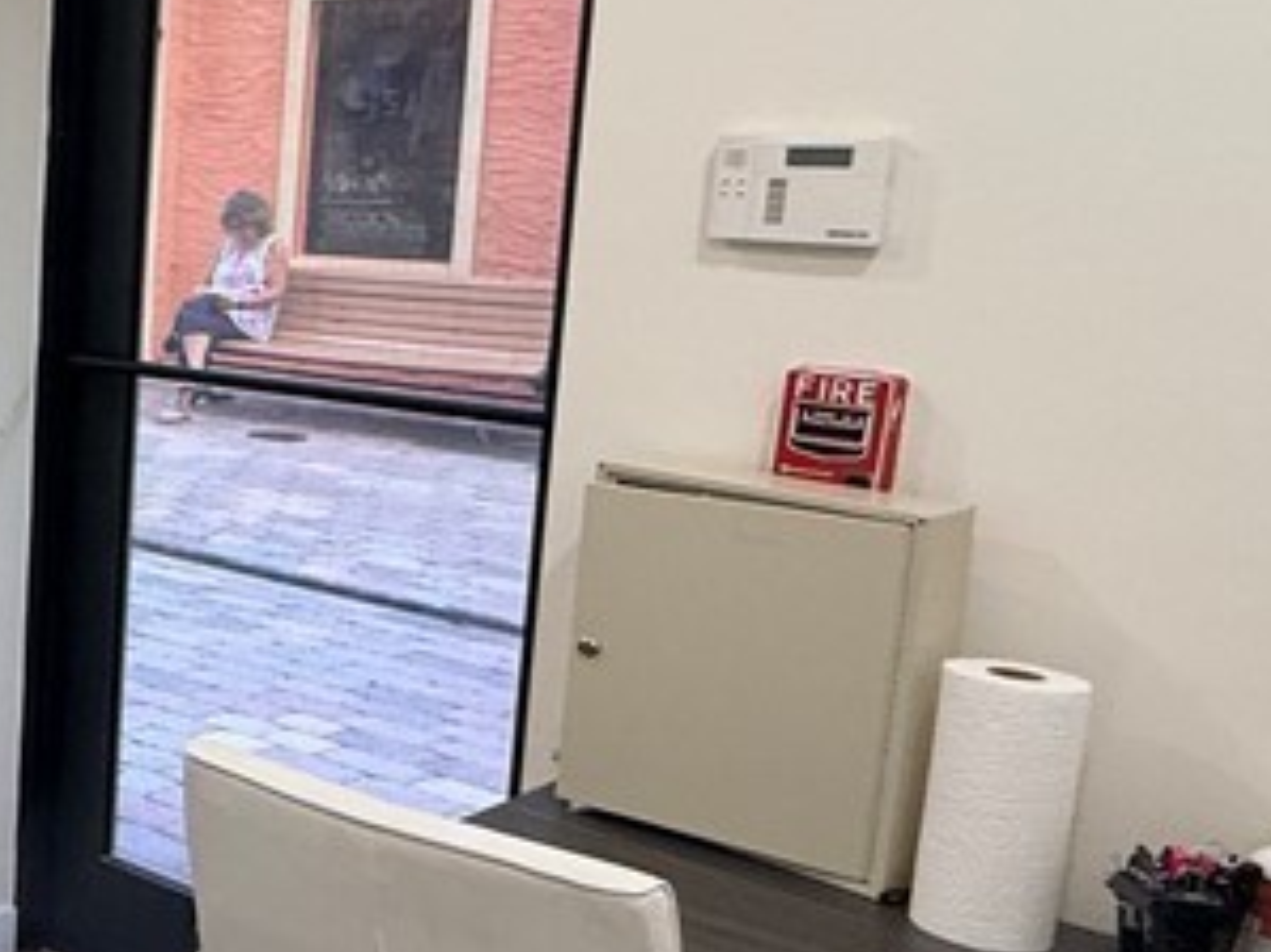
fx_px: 1762
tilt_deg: -9.6
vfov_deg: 30.2
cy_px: 408
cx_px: -680
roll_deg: +1.6
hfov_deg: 26.8
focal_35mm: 48
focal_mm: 2.22
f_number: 2.2
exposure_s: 1/60
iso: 200
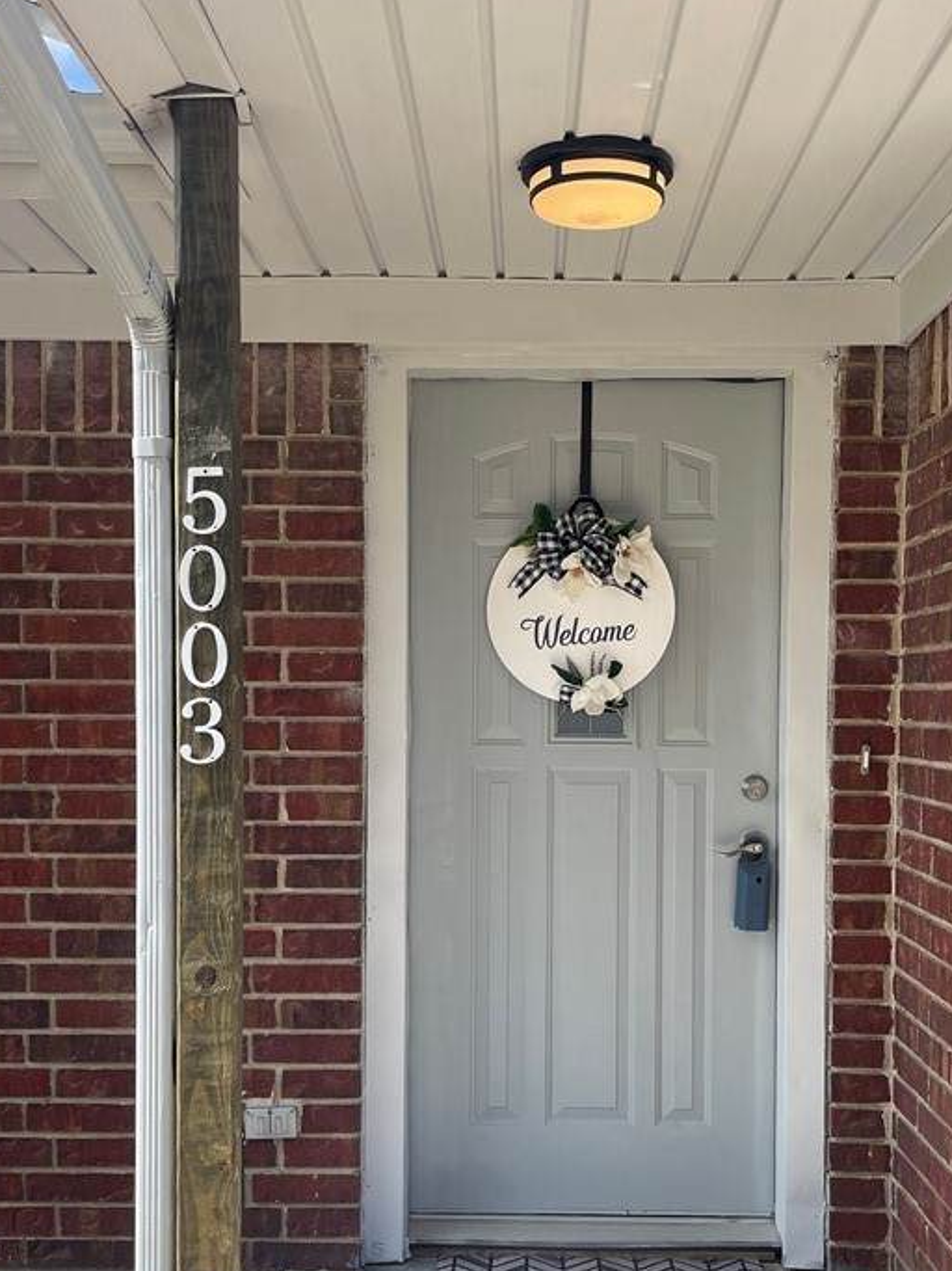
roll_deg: -0.1
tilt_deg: -2.3
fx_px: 1431
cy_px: 783
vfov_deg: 47.5
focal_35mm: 39
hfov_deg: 36.7
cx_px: 543
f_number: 1.6
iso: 32
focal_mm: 4.2
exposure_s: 1/1304
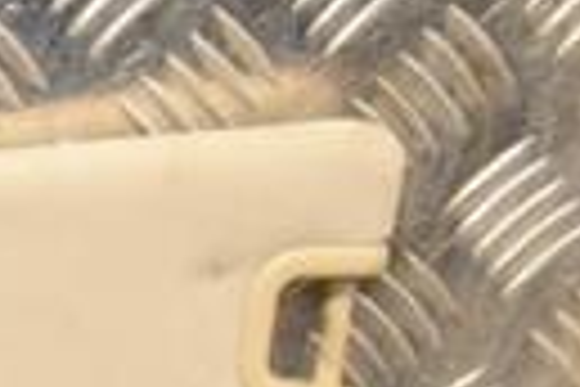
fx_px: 2808
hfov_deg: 10.9
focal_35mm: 174
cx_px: -504
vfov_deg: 7.4
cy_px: 868
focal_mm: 25
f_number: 8
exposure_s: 1/200
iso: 800
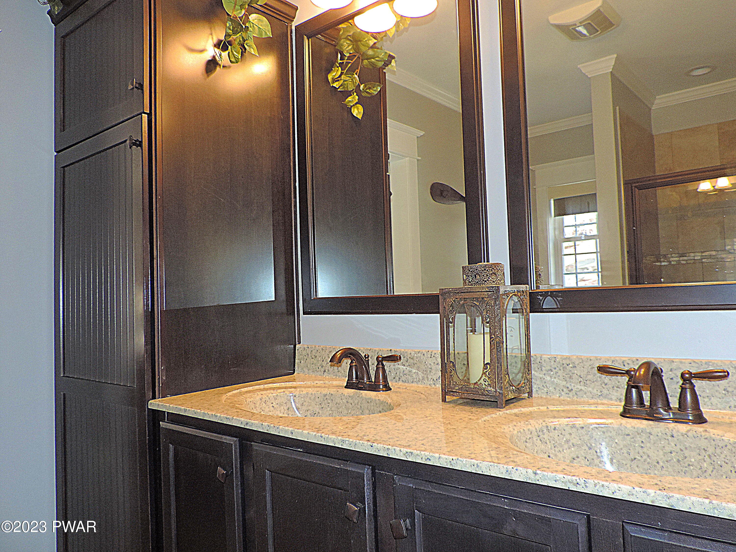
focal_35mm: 24
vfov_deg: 56.8
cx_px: 368
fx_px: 510
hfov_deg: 71.6
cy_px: 276
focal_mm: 4.3
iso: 200
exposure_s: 1/30
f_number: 3
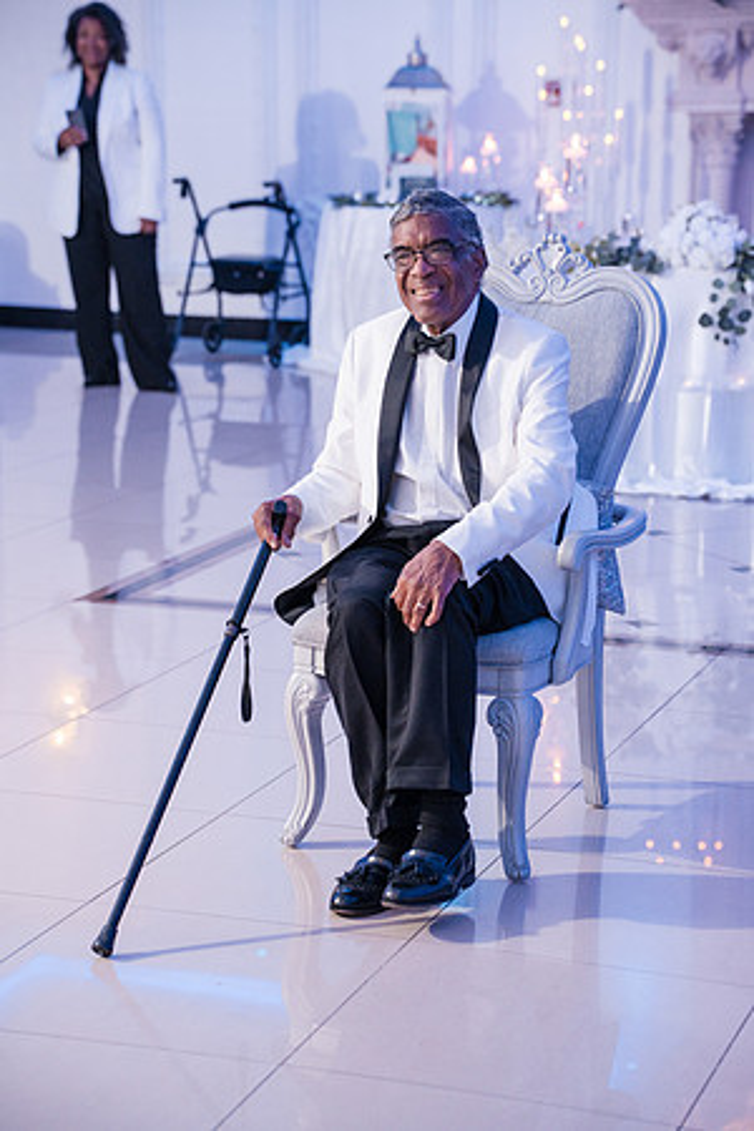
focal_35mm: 87
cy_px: 566
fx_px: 2733
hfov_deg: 15.7
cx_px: 377
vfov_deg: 23.4
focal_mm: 87
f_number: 4
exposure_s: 1/250
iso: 3200
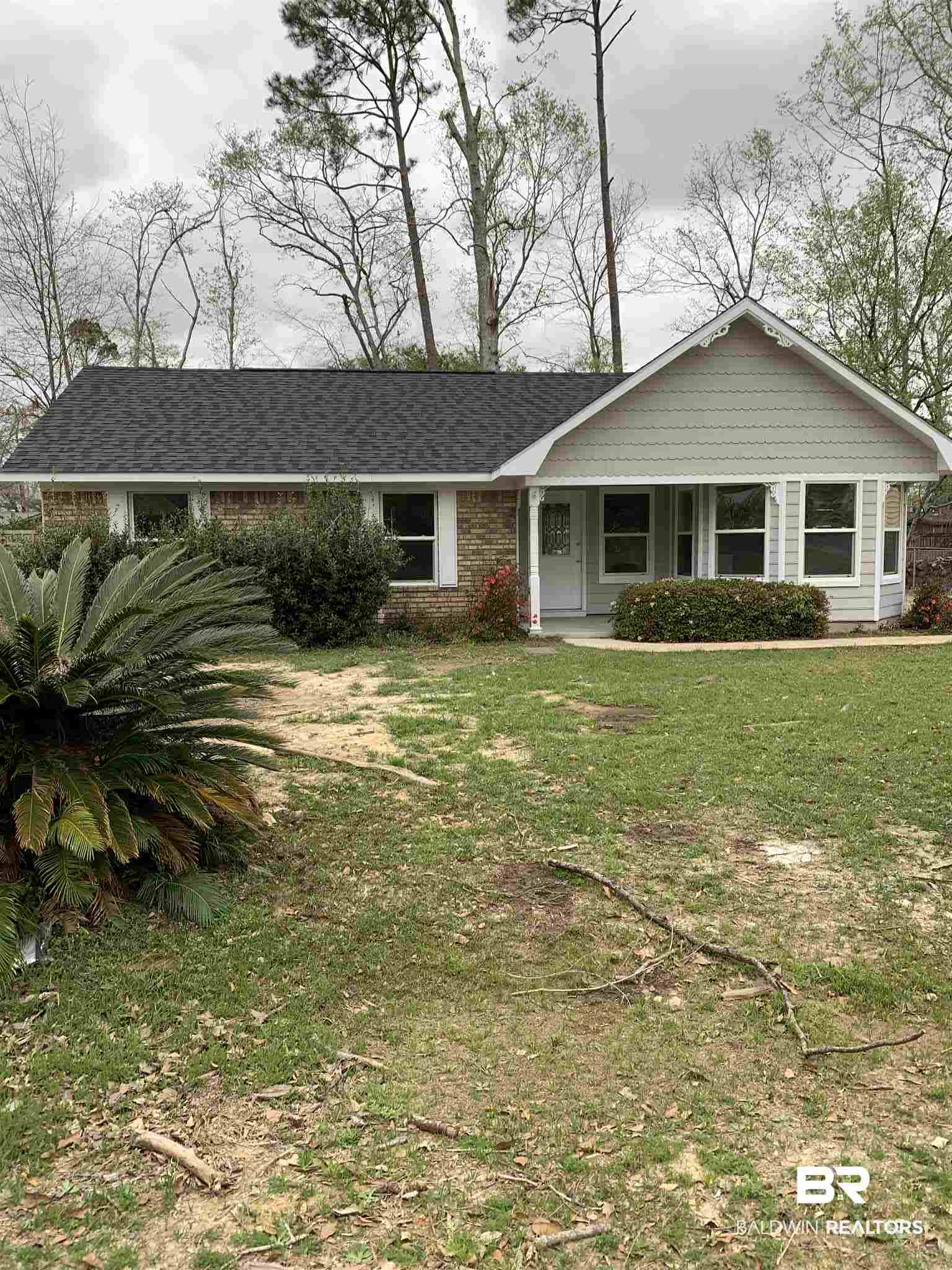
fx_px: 953
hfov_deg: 53.1
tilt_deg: -4.5
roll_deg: +1.6
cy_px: 635
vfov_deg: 67.3
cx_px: 476
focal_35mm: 26
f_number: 1.8
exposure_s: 1/194
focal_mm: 4.25
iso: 25
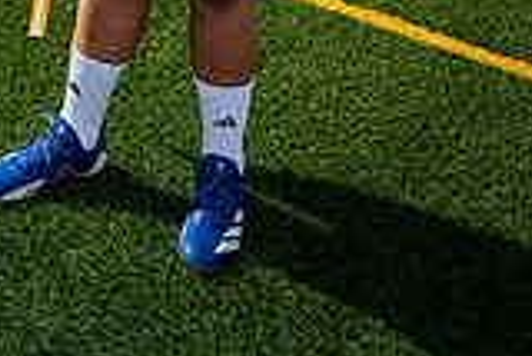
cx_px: 47
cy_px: -383
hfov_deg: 25.7
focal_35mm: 76
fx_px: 1124
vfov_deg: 14.5
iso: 125
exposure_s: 1/250
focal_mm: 27
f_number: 8
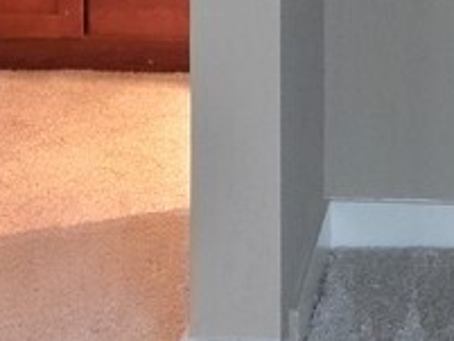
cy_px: -305
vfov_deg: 7.2
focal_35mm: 199
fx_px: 2612
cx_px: 334
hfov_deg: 9.9
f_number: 1.8
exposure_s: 1/40
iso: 250
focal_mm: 7
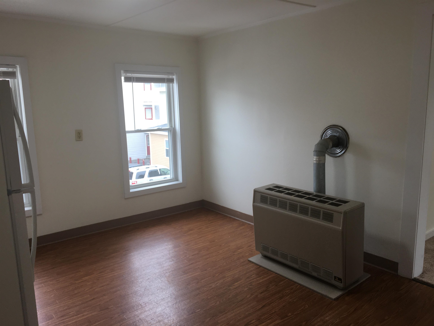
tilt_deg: -8.8
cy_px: 163
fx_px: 364
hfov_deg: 61.7
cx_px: 217
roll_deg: +0.6
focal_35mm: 29
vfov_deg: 48.2
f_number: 2.2
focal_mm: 4.15
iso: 25
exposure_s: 1/40
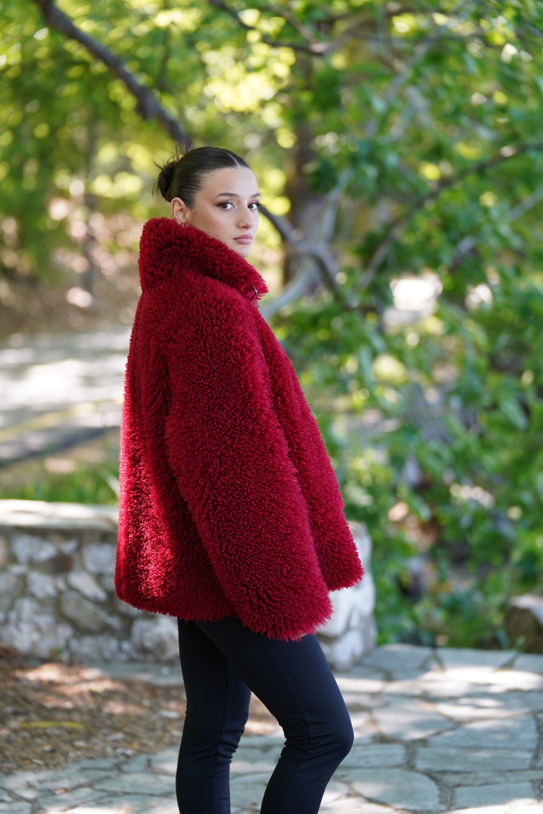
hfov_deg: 14.0
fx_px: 2217
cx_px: 272
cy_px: 407
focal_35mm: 98
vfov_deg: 20.8
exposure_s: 1/320
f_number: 2.8
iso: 500
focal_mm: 98
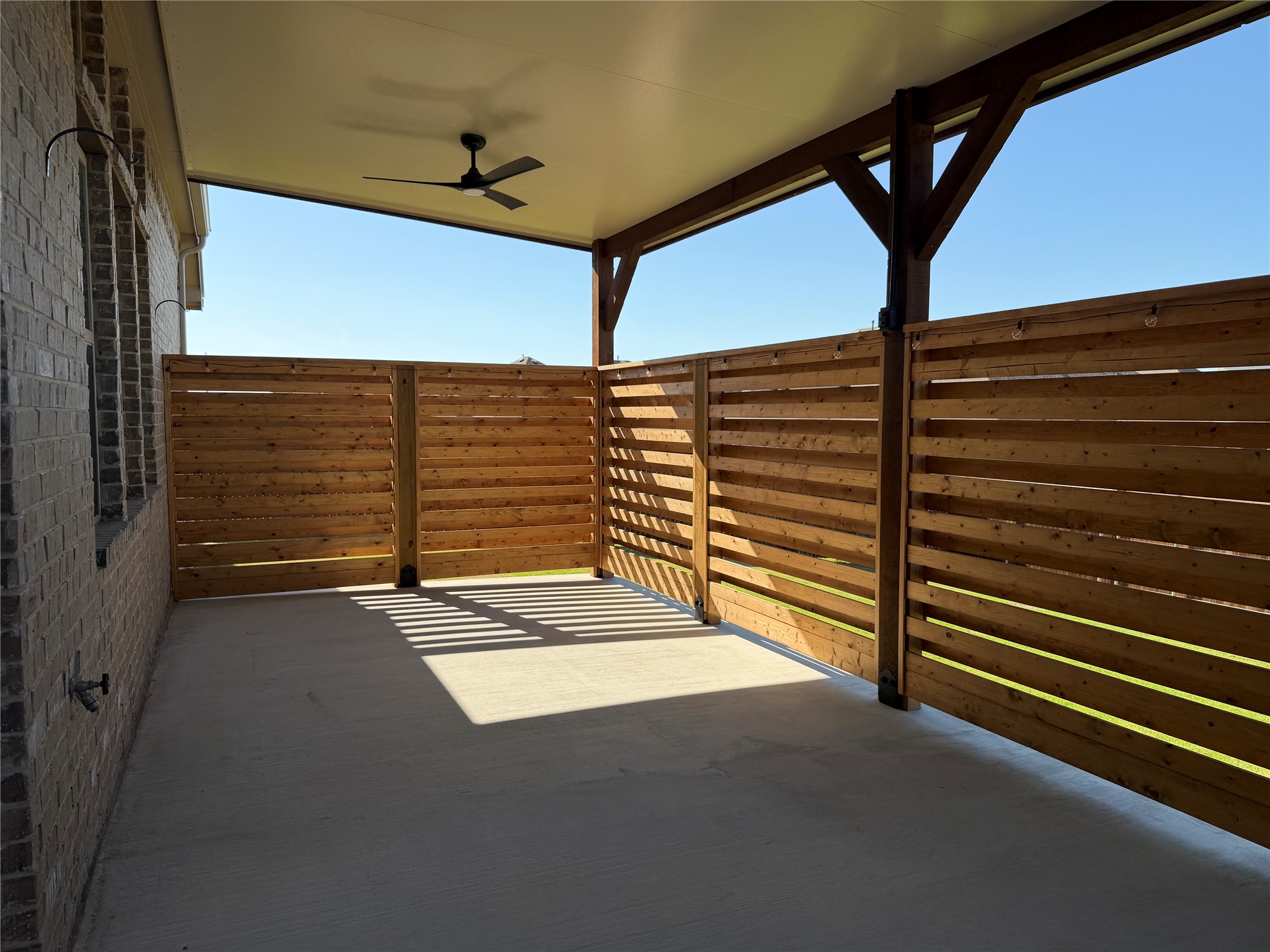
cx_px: 635
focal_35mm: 24
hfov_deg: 71.6
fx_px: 881
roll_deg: +0.2
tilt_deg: -5.5
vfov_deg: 56.8
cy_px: 476
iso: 80
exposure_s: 1/3584
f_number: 1.78
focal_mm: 6.76
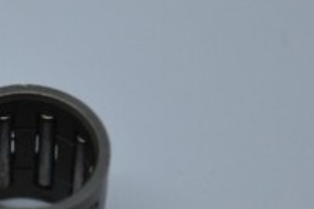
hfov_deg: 6.9
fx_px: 2580
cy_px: 305
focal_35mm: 296
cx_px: -150
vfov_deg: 4.6
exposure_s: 1/125
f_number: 5.6
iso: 280
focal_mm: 55
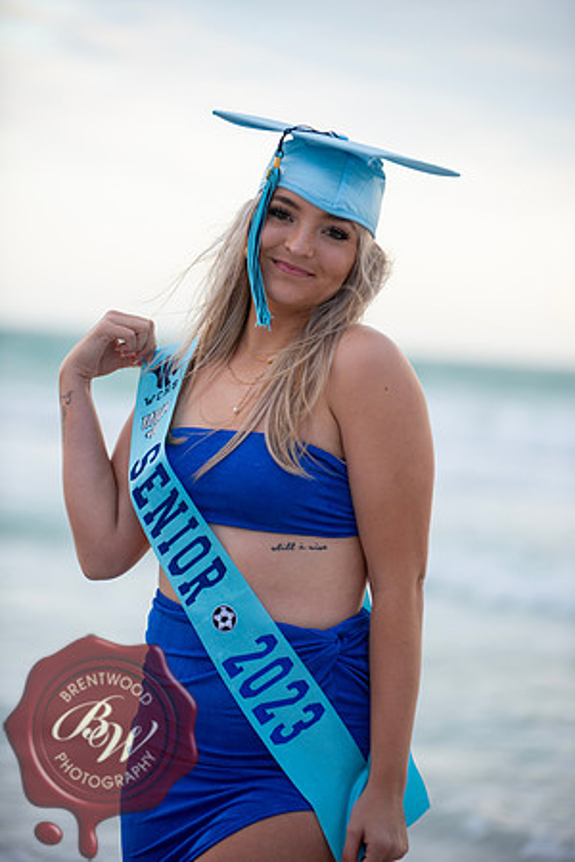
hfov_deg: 11.2
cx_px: 288
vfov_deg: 16.8
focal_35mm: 122
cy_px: 431
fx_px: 2923
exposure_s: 1/200
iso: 100
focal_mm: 122
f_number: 2.8
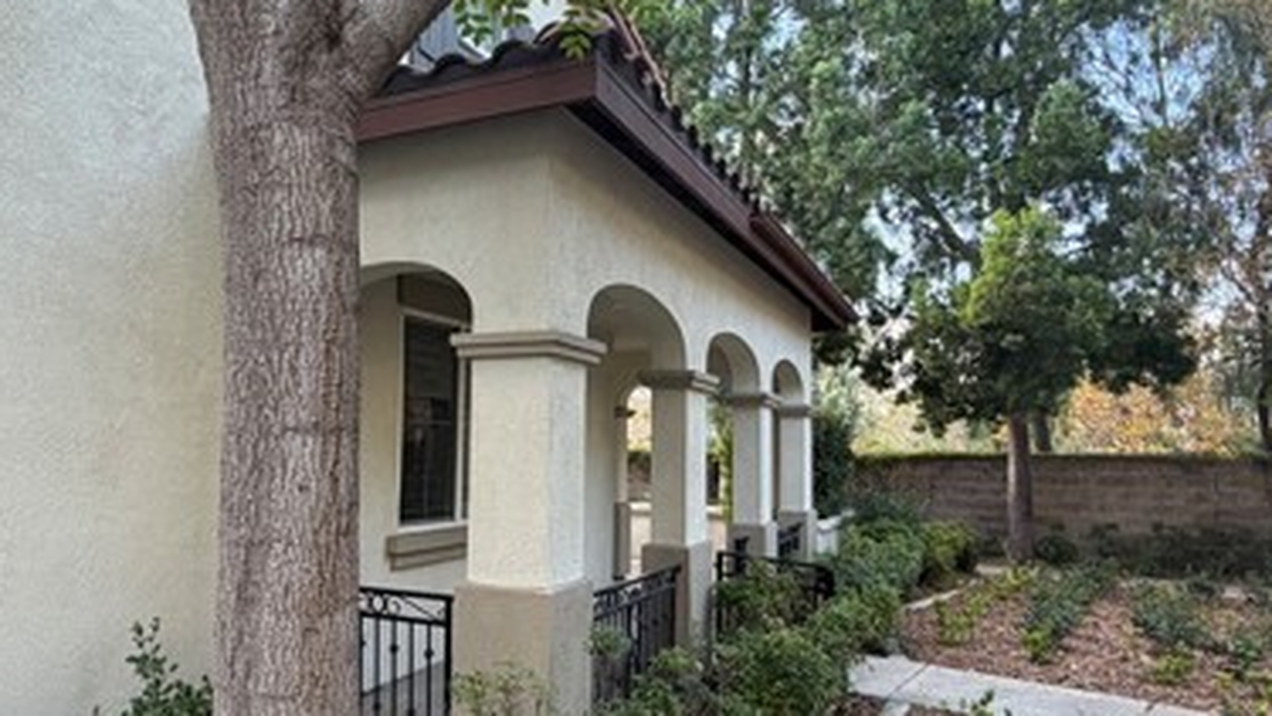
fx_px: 877
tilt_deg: +3.4
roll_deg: -0.7
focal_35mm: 26
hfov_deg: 71.6
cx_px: 560
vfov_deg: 44.3
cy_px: 397
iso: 125
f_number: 2.2
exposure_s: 1/121
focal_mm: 2.22
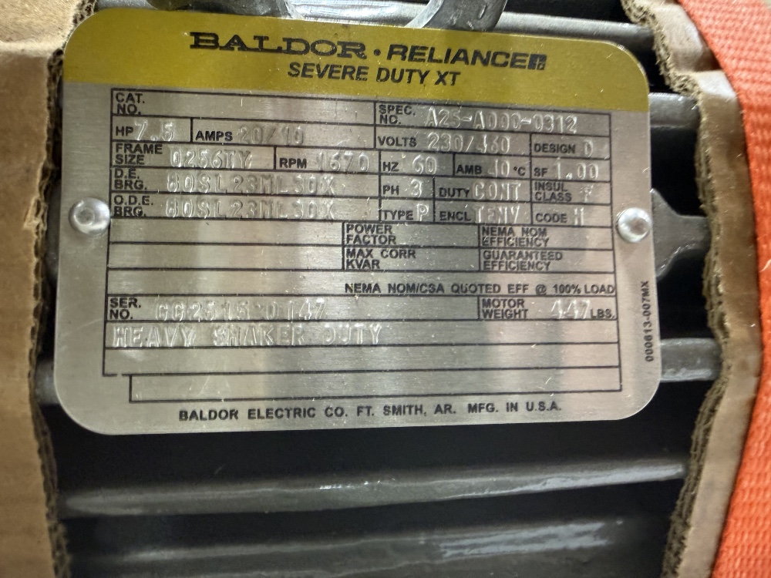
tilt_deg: -39.4
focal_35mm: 24
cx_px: 386
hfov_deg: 71.6
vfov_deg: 56.8
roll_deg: -6.7
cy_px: 289
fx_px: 535
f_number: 2.2
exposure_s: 1/17
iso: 500
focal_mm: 2.22
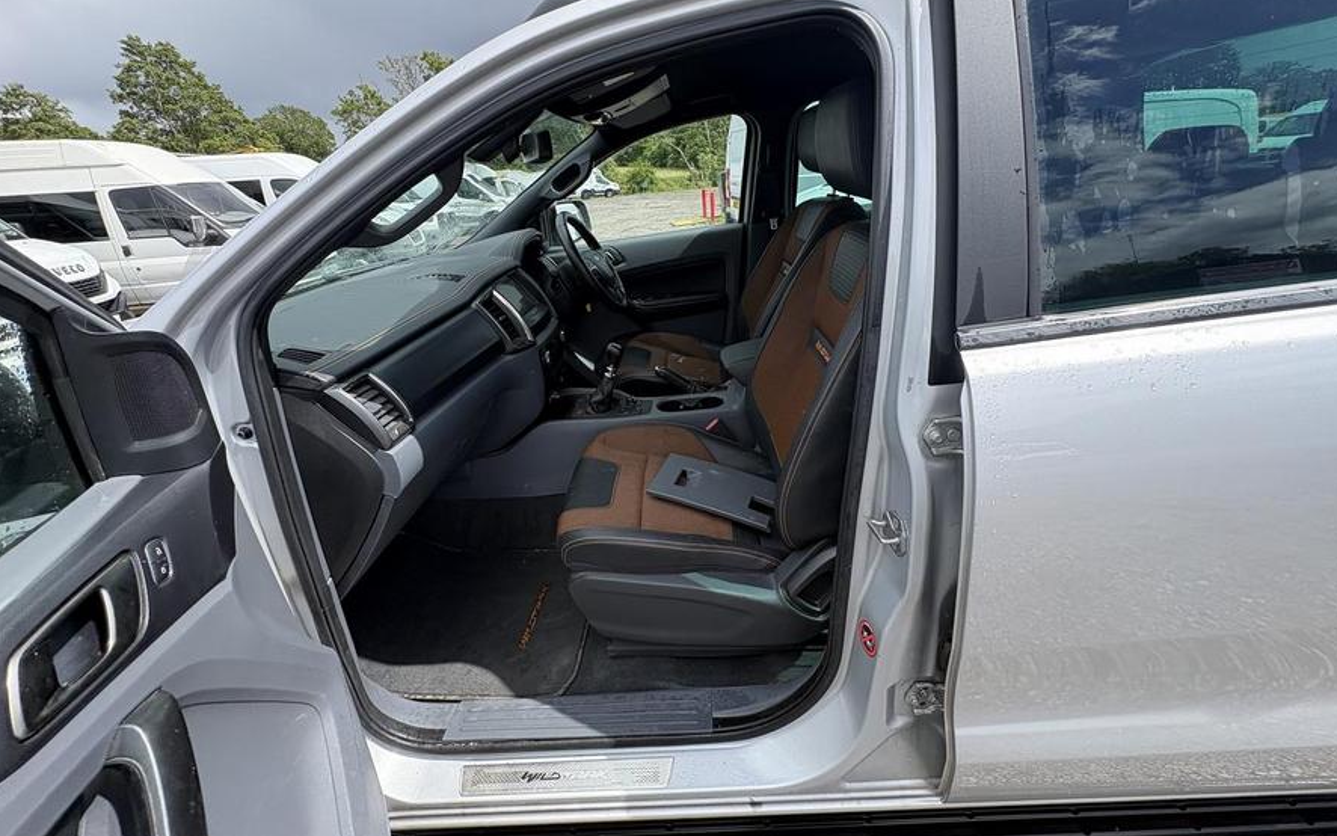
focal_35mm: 15
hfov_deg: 101.5
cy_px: 376
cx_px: 670
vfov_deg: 74.6
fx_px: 547
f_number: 2.2
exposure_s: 1/508
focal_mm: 2.22
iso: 64
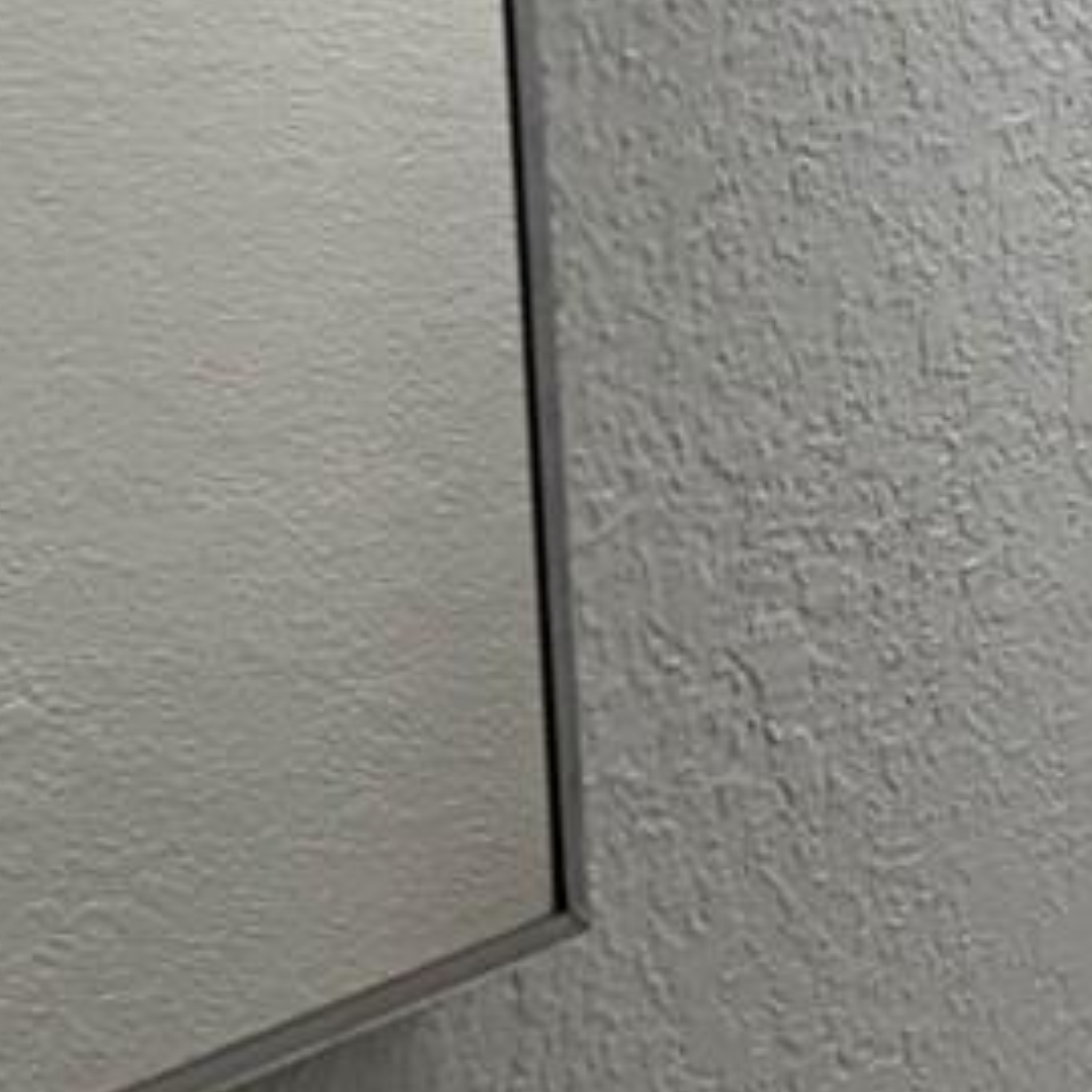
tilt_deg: -10.0
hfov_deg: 10.0
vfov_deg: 12.8
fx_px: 4854
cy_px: 158
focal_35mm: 136
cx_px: 3171
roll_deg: -0.5
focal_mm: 5.7
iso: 50
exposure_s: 1/120
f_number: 1.5
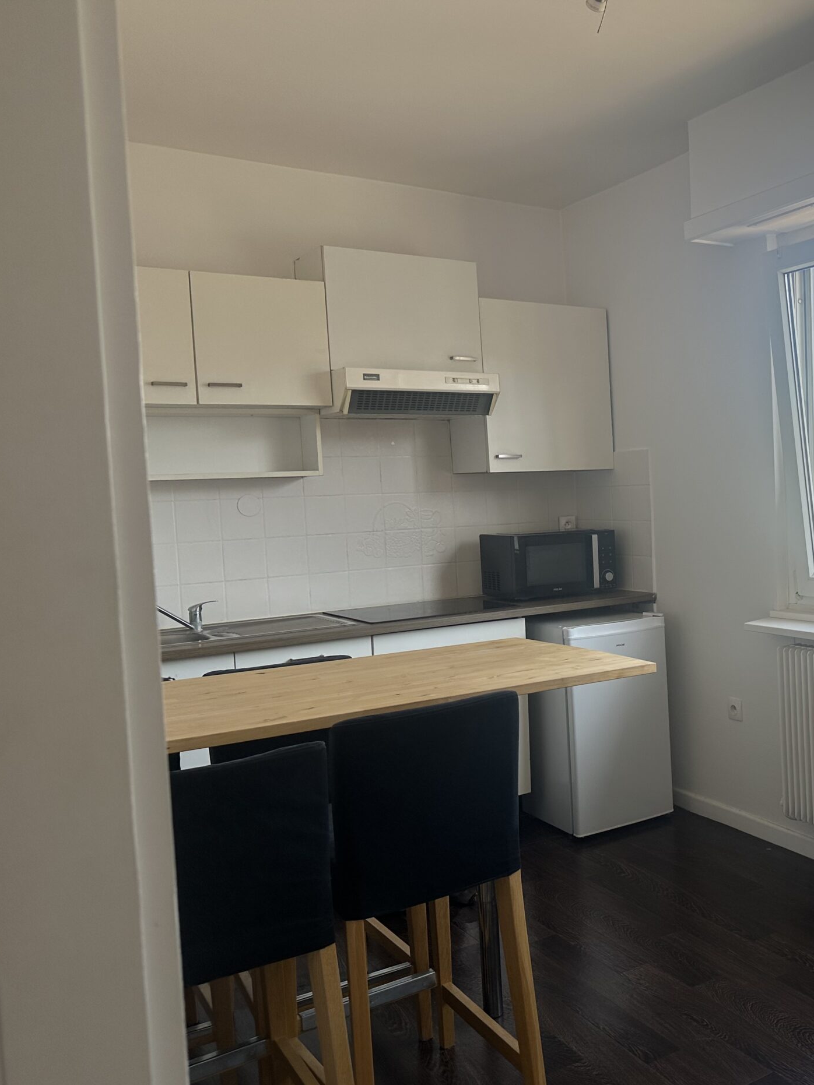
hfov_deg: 40.0
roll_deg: +2.3
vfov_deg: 55.4
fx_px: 1035
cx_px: 721
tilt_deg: -2.9
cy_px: 555
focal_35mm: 33
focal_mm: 6.86
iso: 80
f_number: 1.78
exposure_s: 1/450
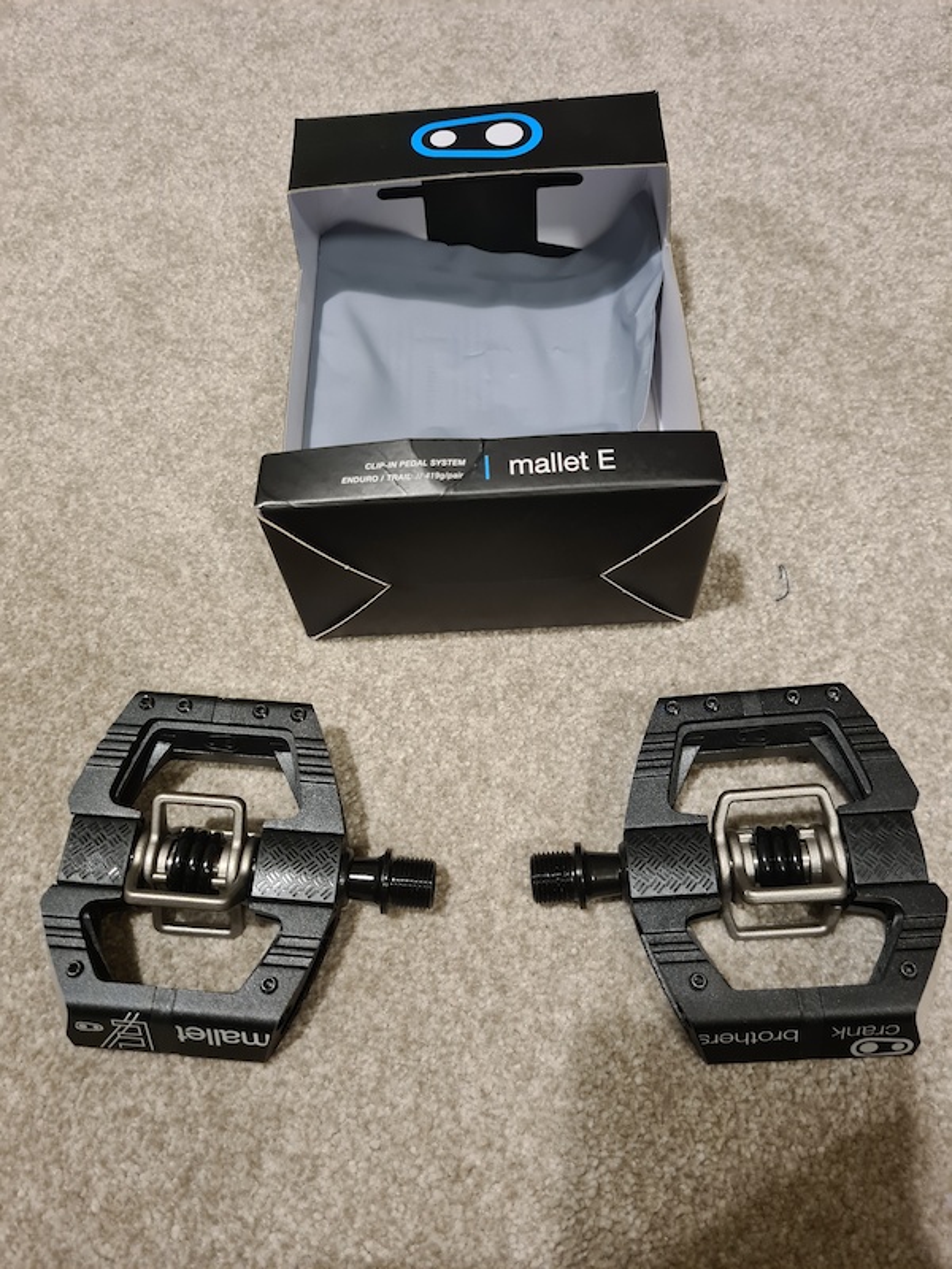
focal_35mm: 26
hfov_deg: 53.1
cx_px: 476
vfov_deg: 67.3
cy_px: 634
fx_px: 953
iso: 500
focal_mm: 5.4
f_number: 1.8
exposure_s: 1/33
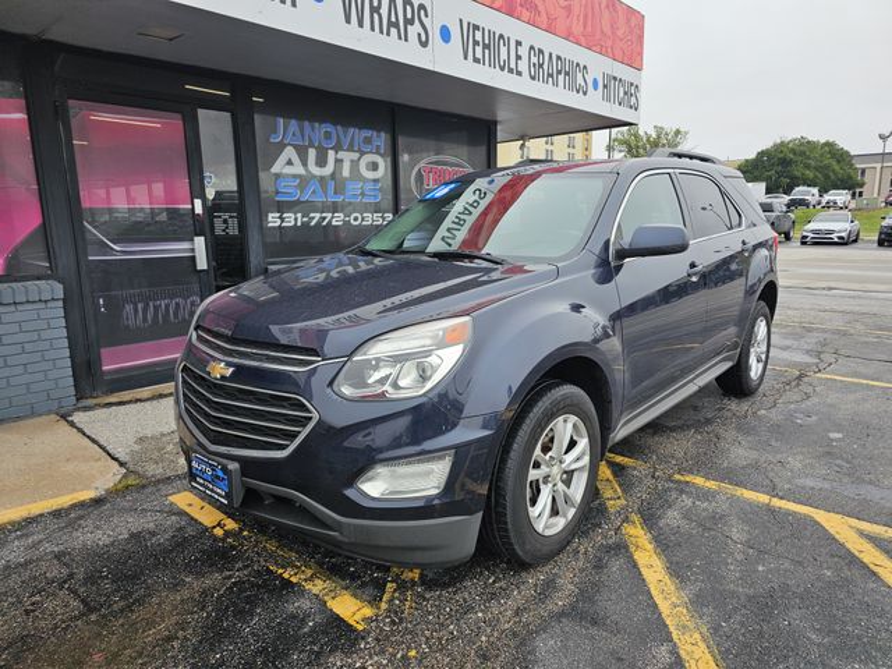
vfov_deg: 58.9
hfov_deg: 73.9
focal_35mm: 23
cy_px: 334
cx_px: 446
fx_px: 593
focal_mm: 6.3
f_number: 1.7
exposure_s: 1/350
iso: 12
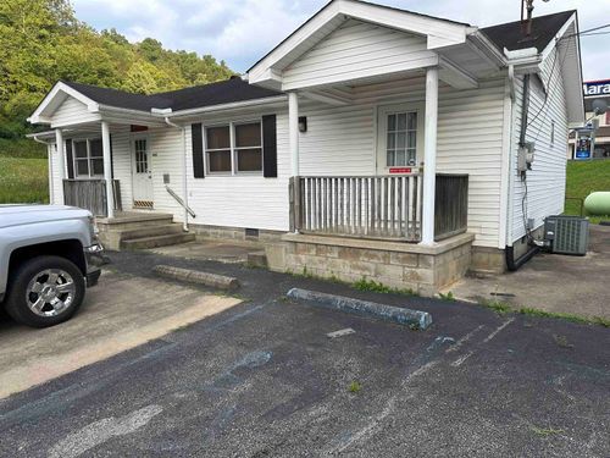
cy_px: 229
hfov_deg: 71.6
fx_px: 423
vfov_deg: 56.8
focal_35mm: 24
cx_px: 305
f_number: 1.78
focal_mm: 6.86
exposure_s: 1/580
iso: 80
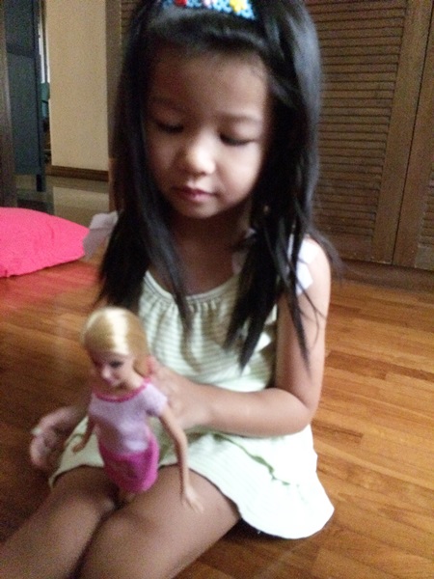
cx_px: 217
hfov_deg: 46.8
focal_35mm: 30
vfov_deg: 60.0
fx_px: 502
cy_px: 290
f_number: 2.2
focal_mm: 4.12
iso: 1000
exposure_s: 1/15
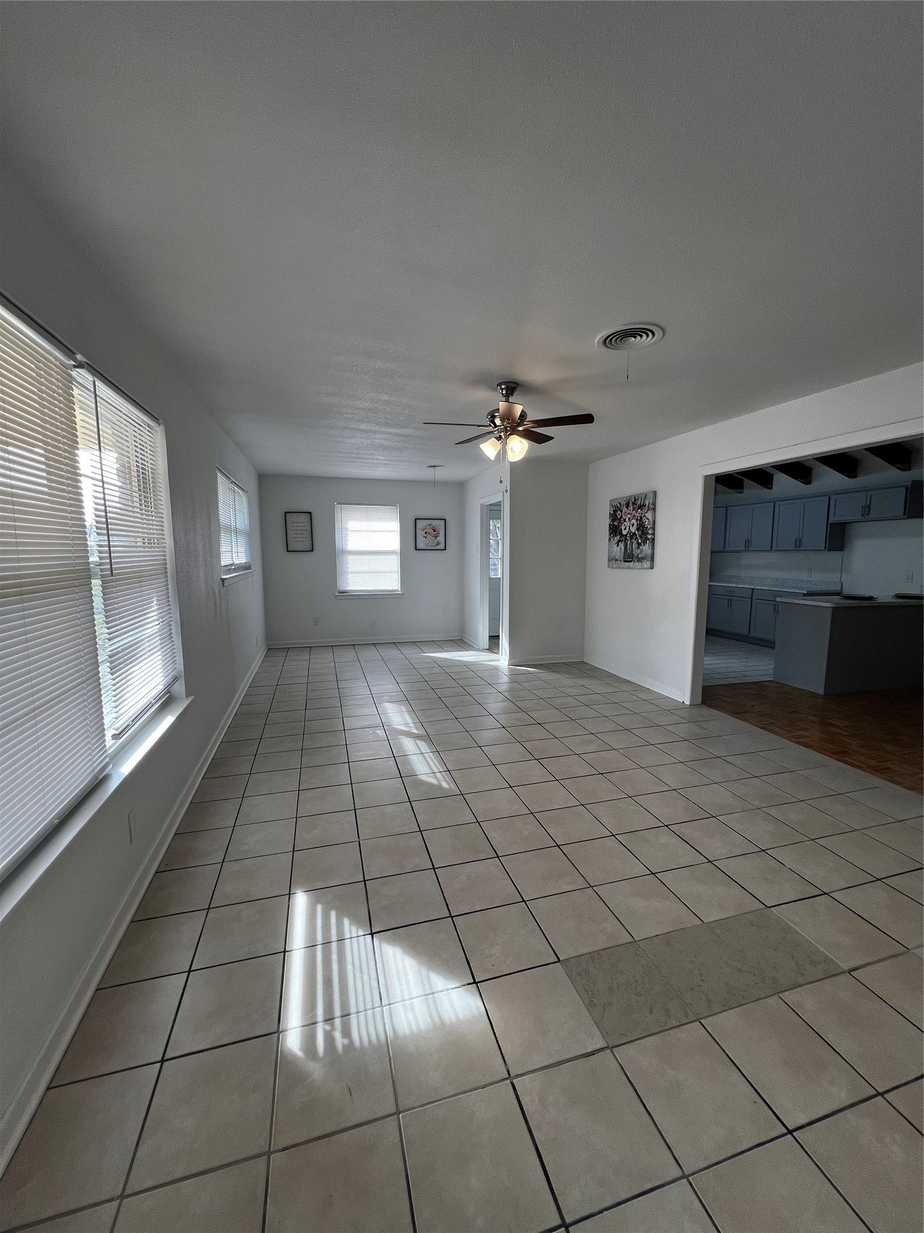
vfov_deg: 106.2
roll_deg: -0.2
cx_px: 462
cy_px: 616
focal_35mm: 13
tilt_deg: -7.1
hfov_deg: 89.9
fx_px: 463
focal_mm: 1.57
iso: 80
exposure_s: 1/120
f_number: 1.8
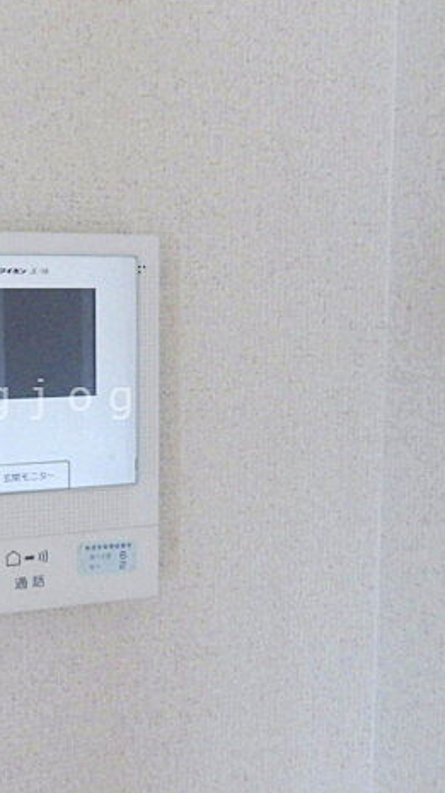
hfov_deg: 33.2
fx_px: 693
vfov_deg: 59.5
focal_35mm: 33
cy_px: 399
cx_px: 24
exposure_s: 1/45
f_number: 3.1
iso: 640
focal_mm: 4
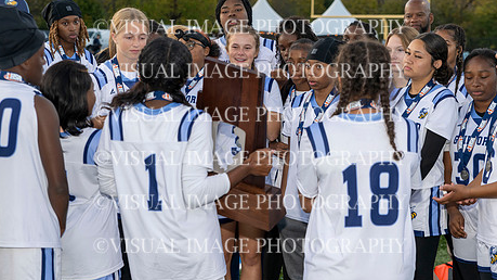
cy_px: 136
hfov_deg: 24.7
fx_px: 1133
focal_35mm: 86
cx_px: 250
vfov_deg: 14.1
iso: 200
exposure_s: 1/250
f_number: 4
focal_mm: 65
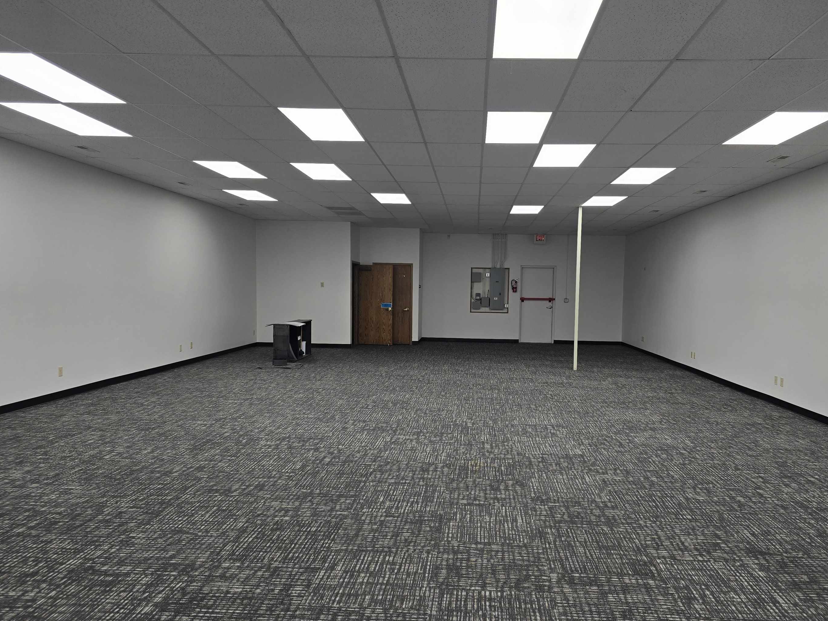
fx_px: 622
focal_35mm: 26
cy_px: 340
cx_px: 457
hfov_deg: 67.1
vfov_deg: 53.0
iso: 50
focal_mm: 6.3
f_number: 1.7
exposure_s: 1/180
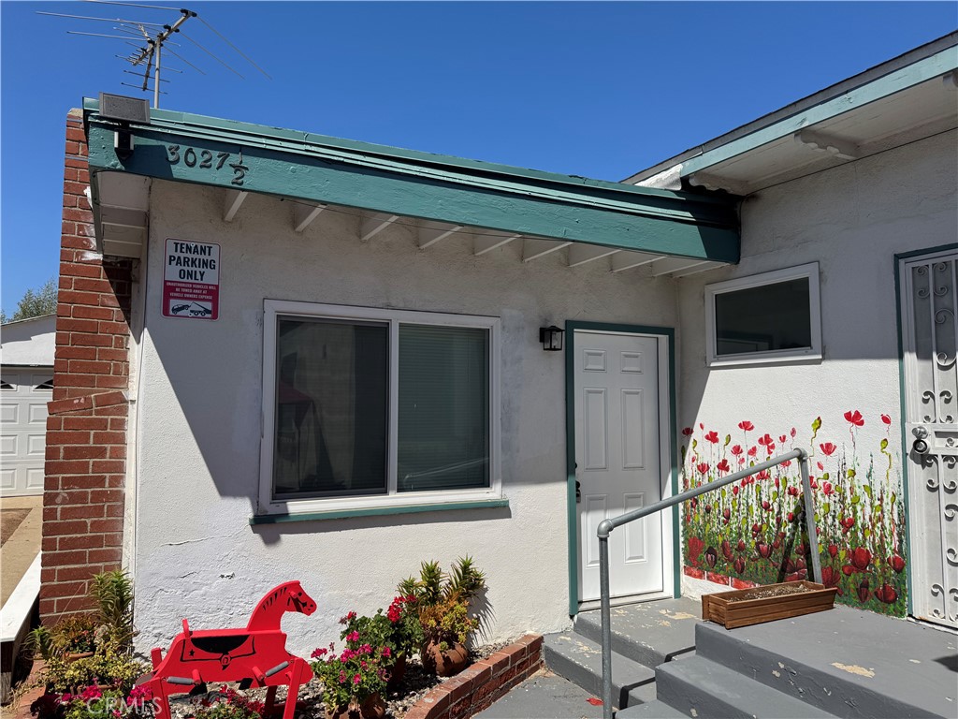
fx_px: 664
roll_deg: -1.4
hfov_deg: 71.6
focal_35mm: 24
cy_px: 360
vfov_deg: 56.8
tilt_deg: +2.2
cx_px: 479
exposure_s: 1/7092
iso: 80
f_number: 1.78
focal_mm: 6.76
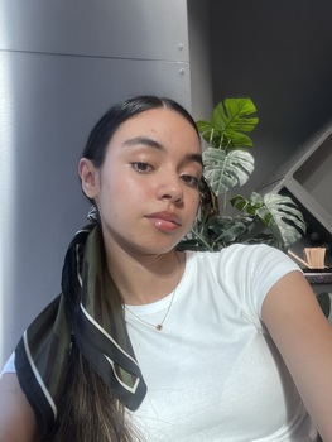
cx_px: 166
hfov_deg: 46.8
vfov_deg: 59.9
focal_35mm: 30
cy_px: 221
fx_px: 383
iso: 80
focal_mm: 2.71
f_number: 2.2
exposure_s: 1/120
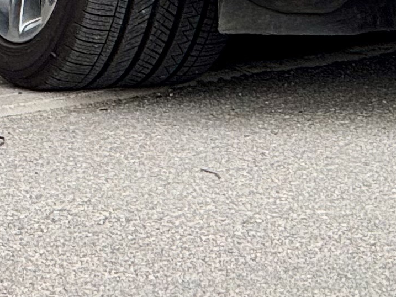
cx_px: 368
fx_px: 7723
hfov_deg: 2.9
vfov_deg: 2.2
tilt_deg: -0.3
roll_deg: +2.1
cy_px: -466
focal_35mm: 675
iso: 50
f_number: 2.8
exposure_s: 1/225
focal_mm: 15.66
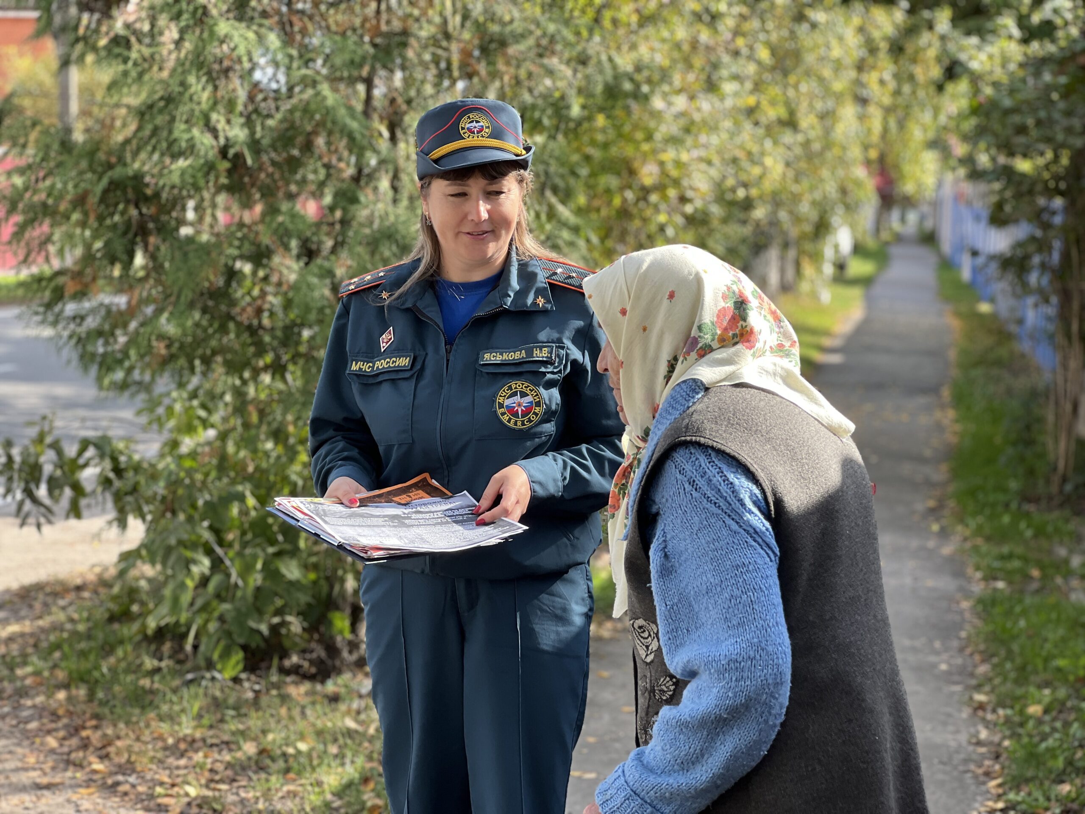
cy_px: 407
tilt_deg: -2.9
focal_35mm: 77
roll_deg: -1.4
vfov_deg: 19.1
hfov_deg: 25.3
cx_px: 542
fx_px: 2413
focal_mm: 9
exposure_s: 1/121
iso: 20
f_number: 2.8
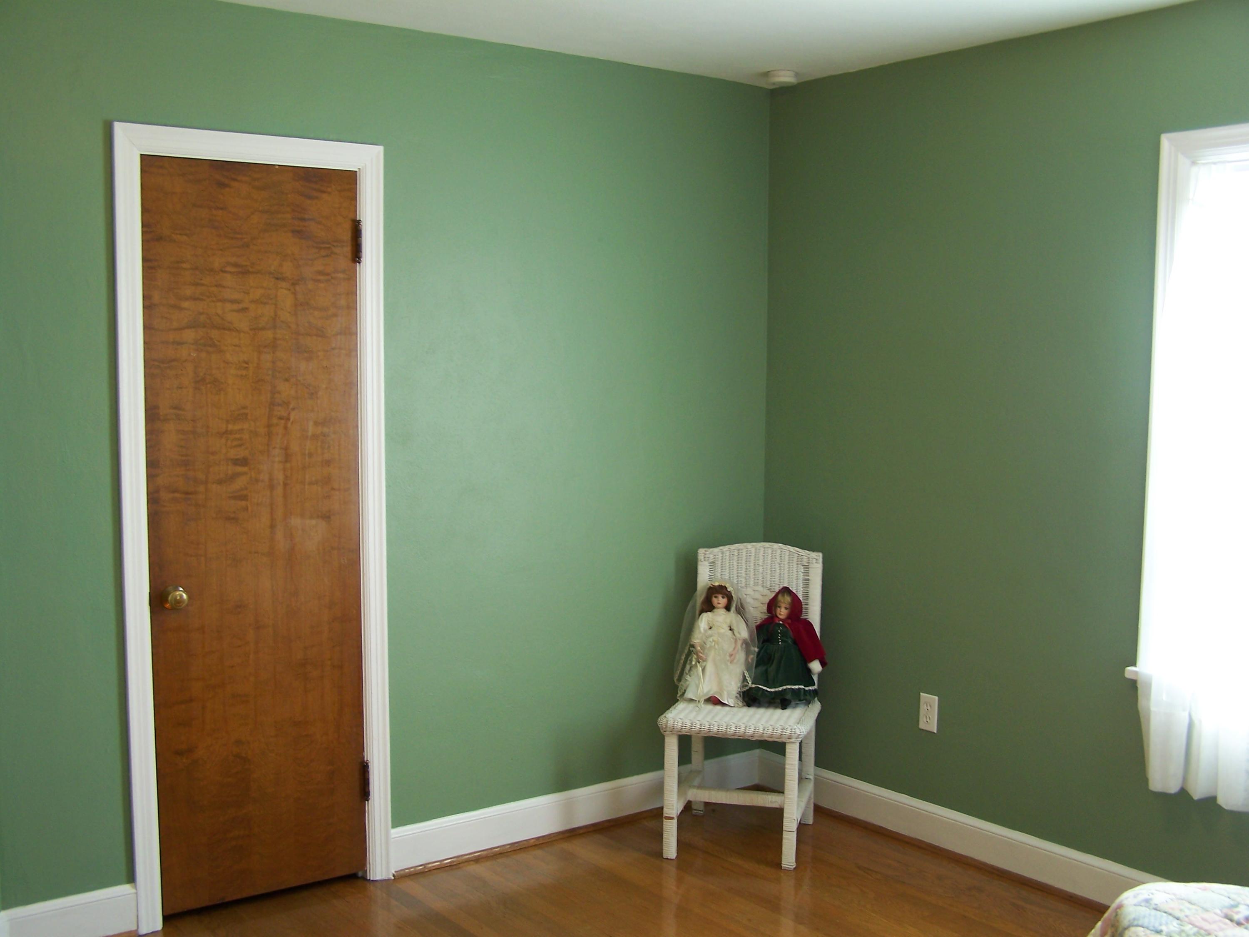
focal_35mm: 38
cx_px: 624
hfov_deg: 49.0
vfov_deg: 37.7
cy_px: 468
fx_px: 1371
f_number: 2.8
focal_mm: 6.3
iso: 64
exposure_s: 1/10
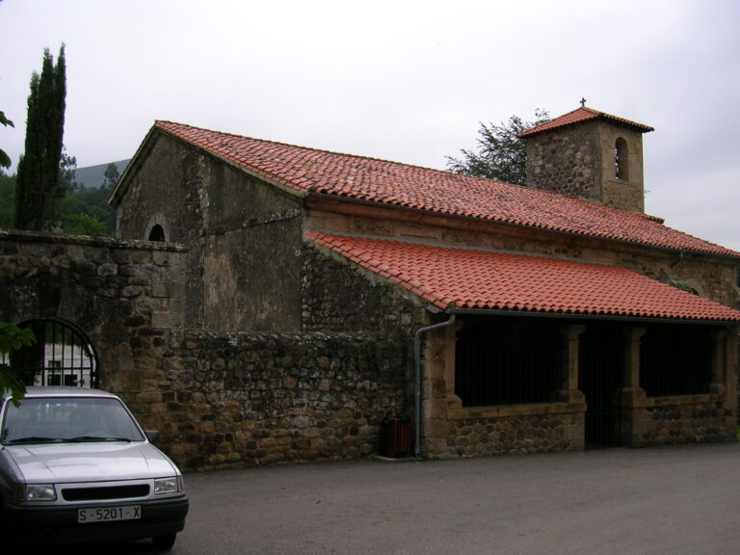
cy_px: 278
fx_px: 812
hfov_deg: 49.0
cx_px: 370
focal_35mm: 38
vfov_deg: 37.7
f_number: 2.8
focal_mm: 5.8
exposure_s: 1/475
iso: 50
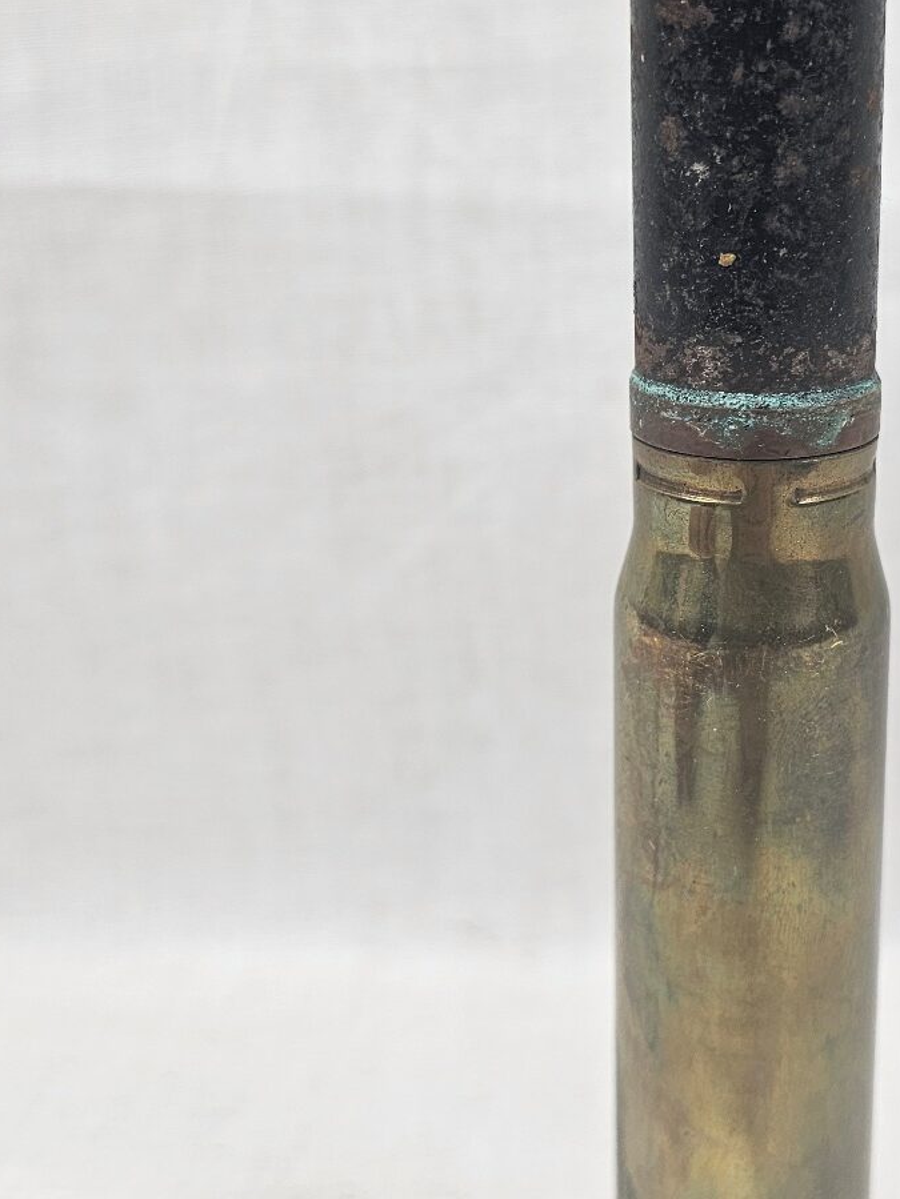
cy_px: 469
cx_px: 737
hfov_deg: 30.6
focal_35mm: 46
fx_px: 1595
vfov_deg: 41.0
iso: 64
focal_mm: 6.3
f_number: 1.7
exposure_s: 1/100
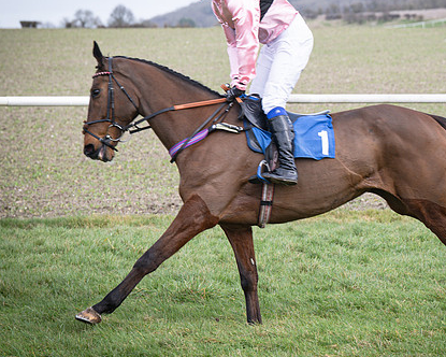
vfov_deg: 7.2
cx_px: 272
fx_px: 2851
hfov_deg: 8.9
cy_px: 145
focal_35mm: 216
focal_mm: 86
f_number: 4
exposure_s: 1/640
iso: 200
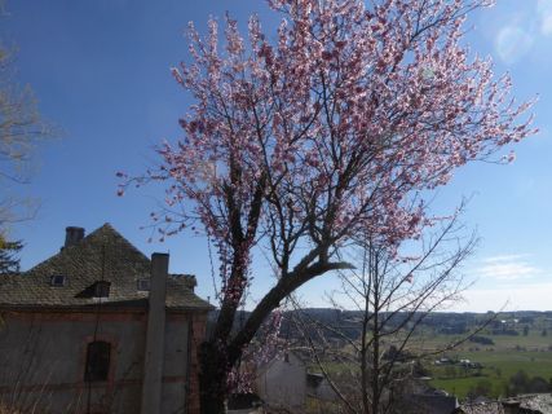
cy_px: 207
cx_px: 276
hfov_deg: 71.6
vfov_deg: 56.8
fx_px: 383
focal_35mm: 24
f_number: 5.6
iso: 100
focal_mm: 4.3
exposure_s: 1/500
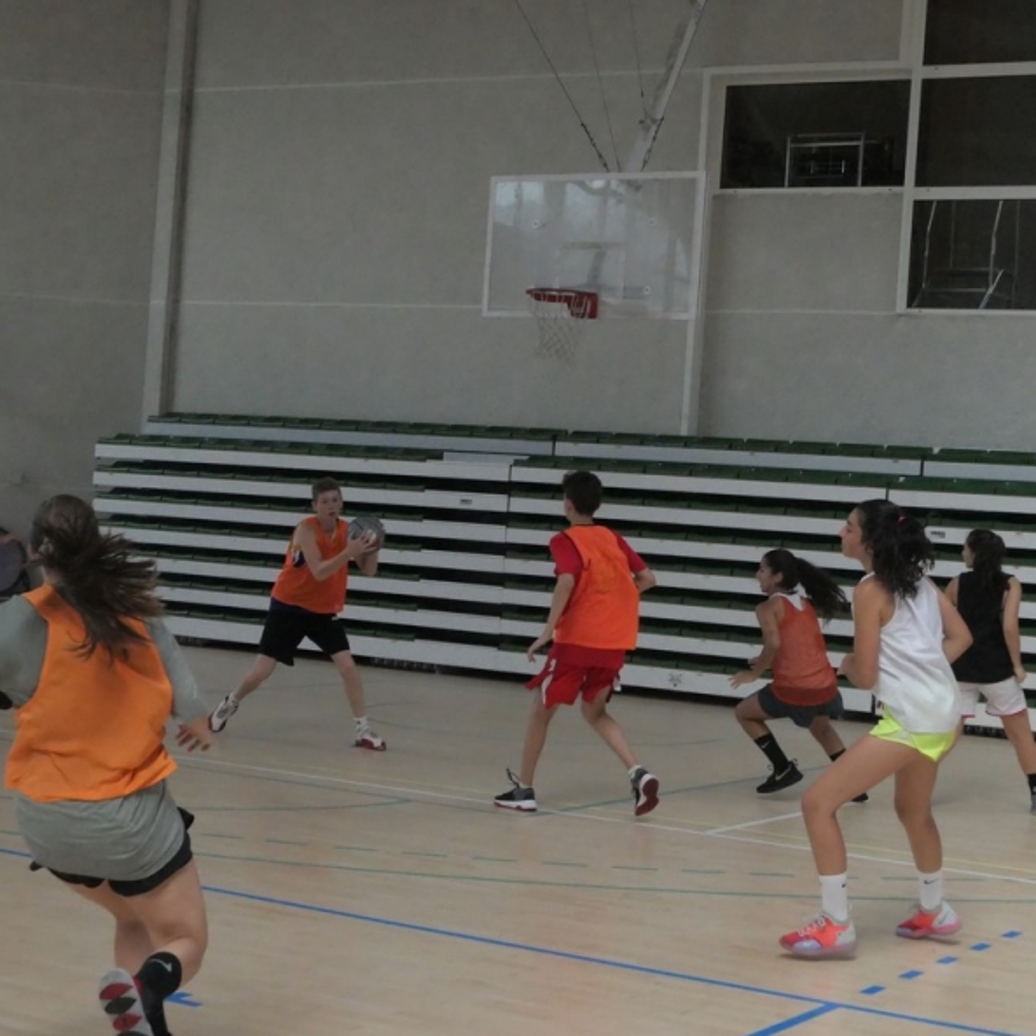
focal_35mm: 68
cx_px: 543
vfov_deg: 25.4
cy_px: 519
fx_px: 2302
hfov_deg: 25.4
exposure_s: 1/2500
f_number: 4.5
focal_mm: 19.2
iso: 3200
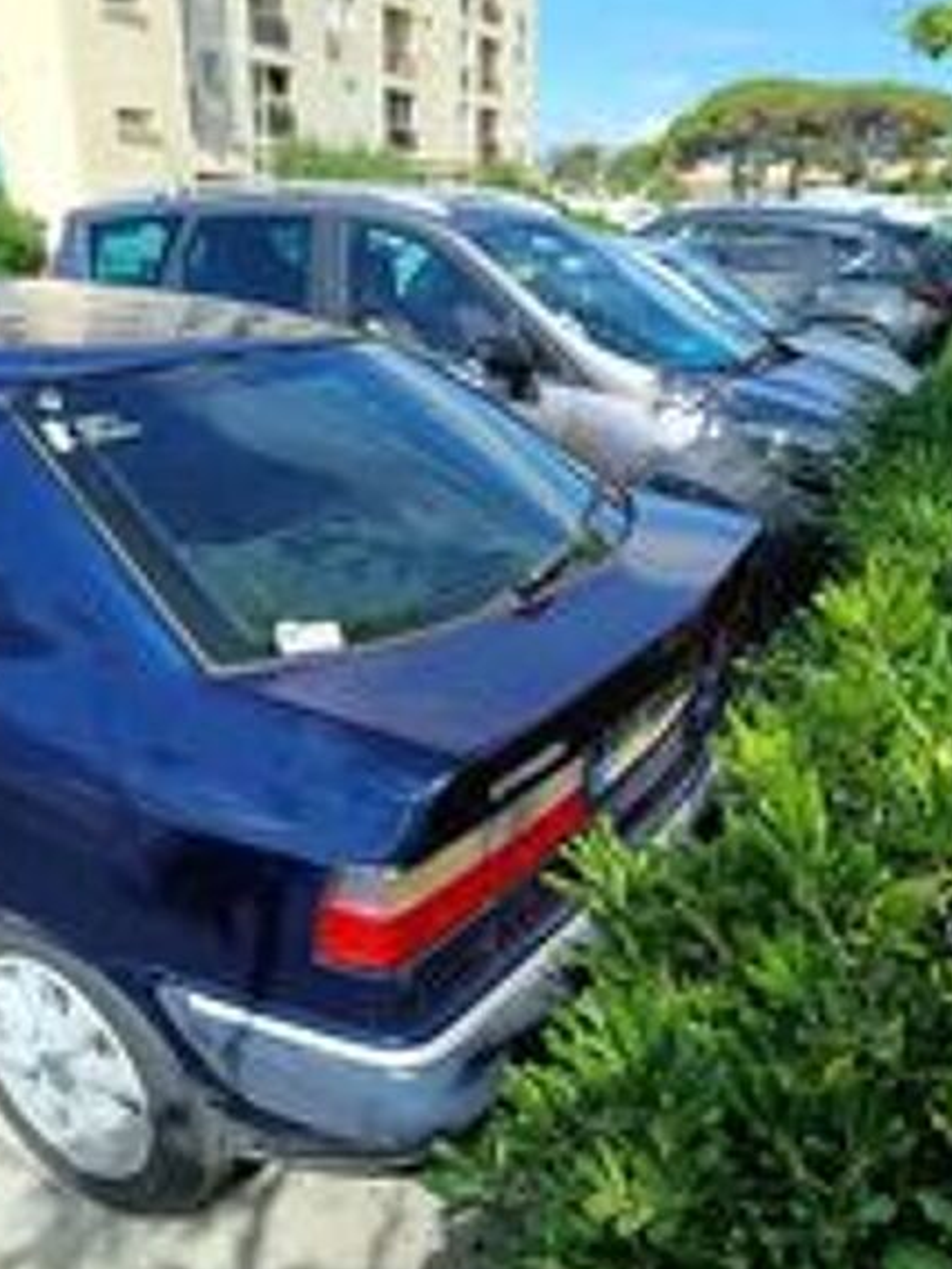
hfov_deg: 51.3
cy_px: 651
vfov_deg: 65.3
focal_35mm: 27
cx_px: 504
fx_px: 990
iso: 424
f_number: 1.75
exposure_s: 1/900
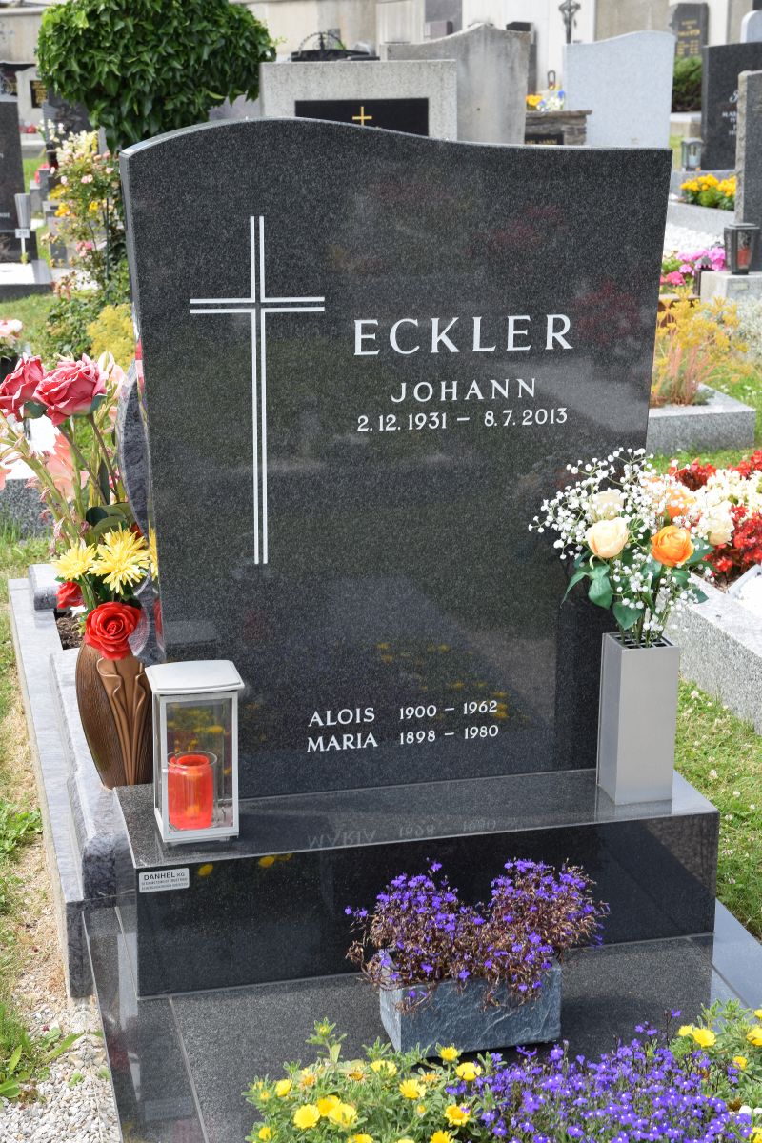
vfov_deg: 35.1
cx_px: 381
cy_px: 572
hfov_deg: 23.8
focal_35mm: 57
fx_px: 1810
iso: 400
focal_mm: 38
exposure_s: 1/250
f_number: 8
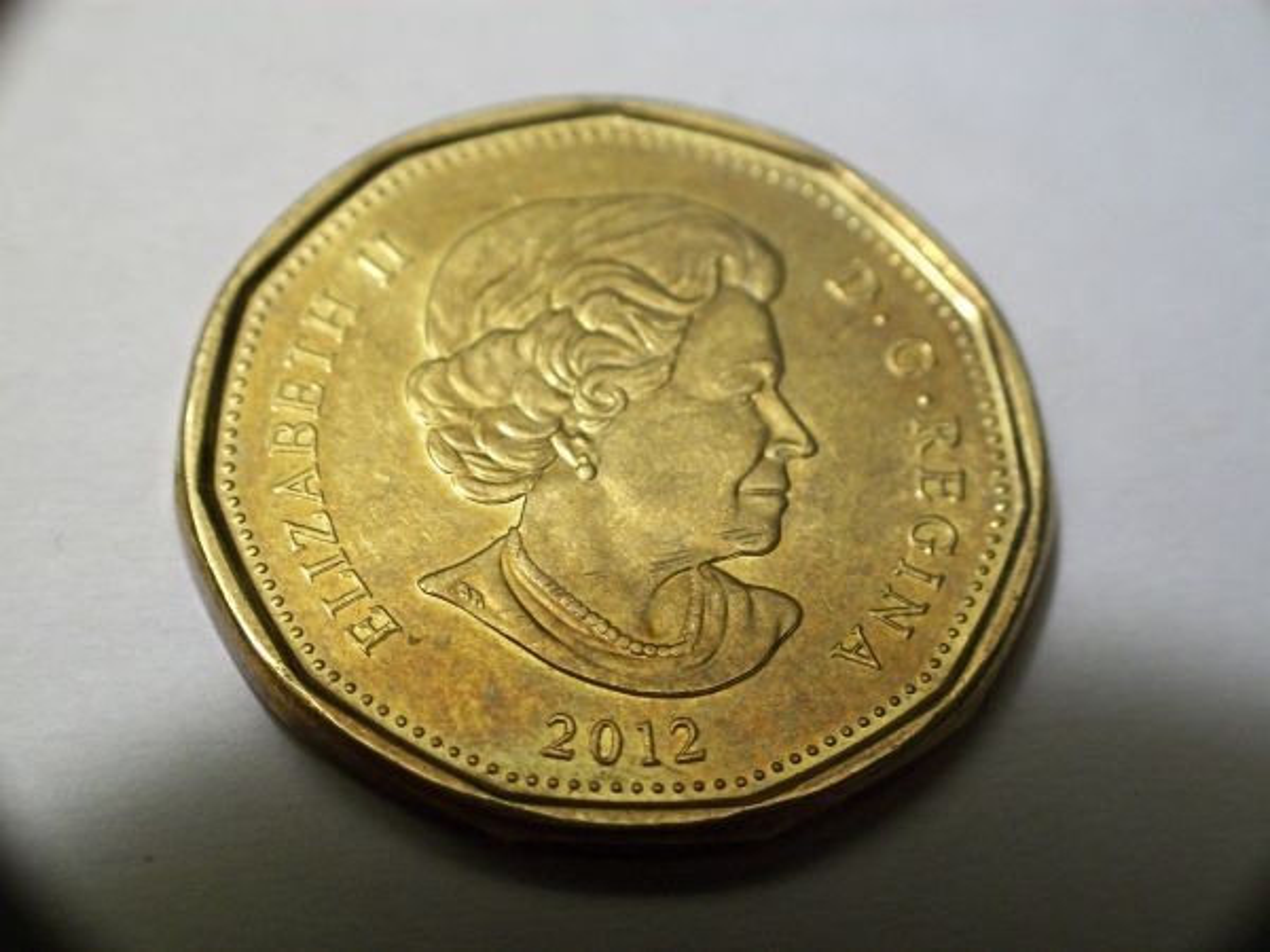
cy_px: 476
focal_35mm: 56
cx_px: 635
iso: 160
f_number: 3.3
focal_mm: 9.4
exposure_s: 1/80
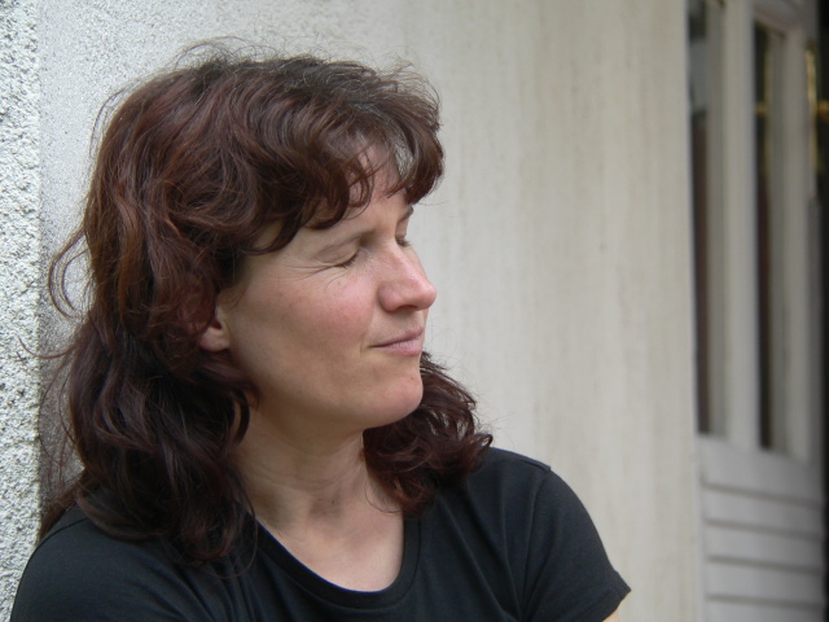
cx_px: 414
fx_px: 6658
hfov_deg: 7.1
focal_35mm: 278
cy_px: 311
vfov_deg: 5.3
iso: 80
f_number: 2.8
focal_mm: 46.3
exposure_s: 1/80
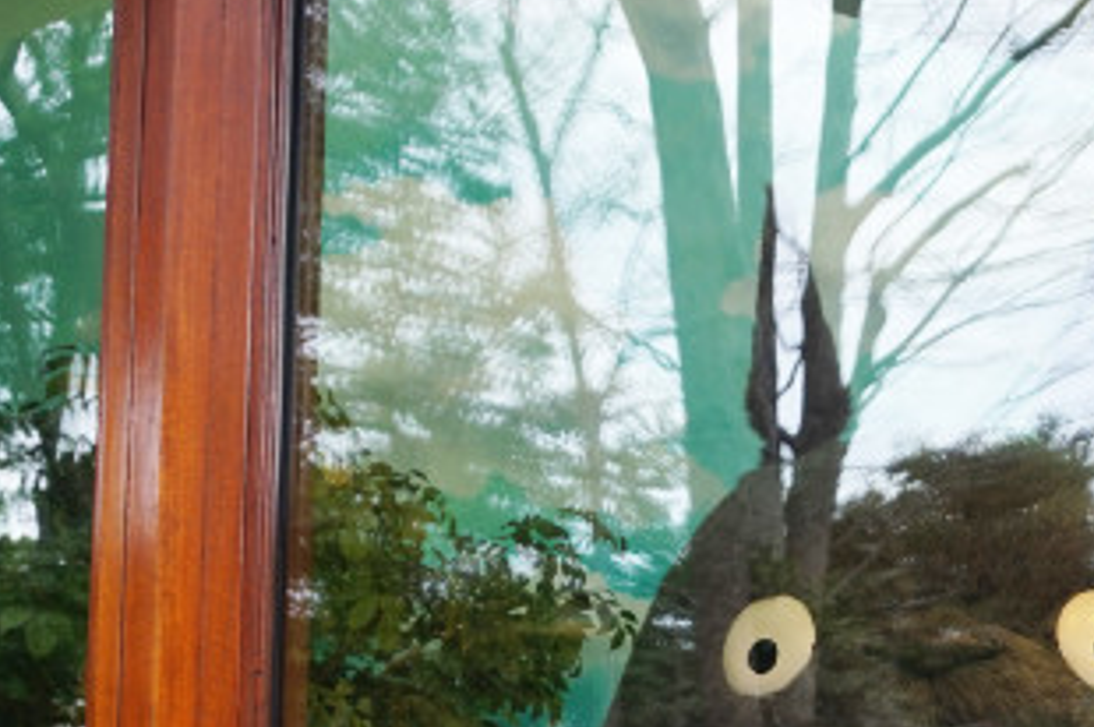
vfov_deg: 20.5
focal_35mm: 62
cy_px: 856
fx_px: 1882
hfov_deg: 30.6
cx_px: 1034
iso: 100
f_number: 4
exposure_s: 1/60
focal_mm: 16
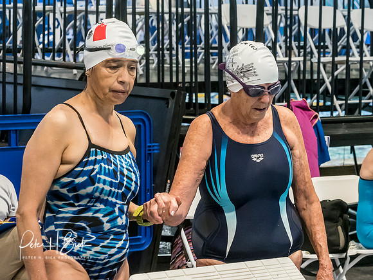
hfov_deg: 12.5
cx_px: 244
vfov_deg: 9.4
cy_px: 111
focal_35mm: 158
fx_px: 1704
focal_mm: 55
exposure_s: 1/200
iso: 4000
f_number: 5
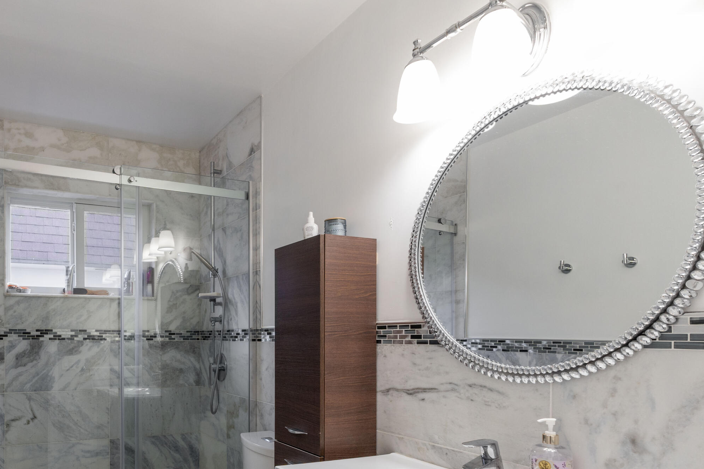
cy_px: 340
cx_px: 196
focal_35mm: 25
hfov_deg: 68.5
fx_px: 484
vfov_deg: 50.0
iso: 320
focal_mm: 11
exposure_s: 1/15
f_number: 6.3
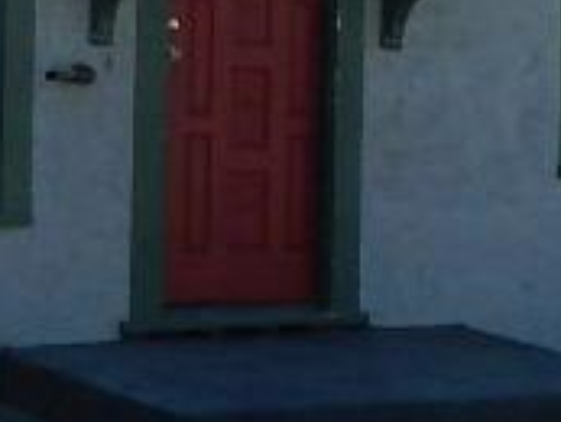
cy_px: -16
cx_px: 71
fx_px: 2400
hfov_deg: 13.2
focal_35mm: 148
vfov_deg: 9.9
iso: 80
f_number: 3.1
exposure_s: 1/500
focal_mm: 4.5
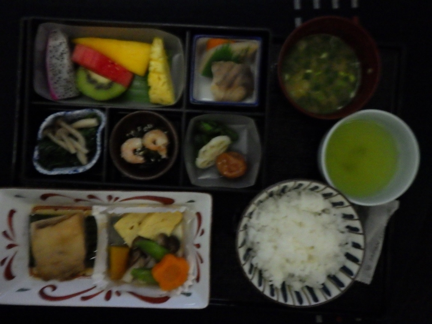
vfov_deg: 49.7
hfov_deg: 63.4
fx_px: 349
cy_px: 162
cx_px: 216
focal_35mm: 28
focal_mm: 5
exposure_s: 1/8
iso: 1600
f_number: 3.5
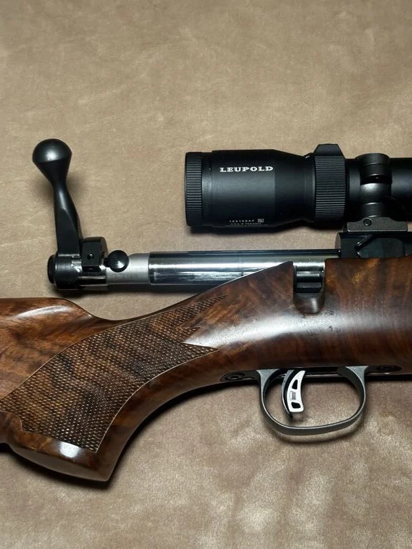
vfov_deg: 36.8
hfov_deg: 28.0
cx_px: 206
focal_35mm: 52
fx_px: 825
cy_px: 274
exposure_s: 1/40
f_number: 1.6
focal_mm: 5.96
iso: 200
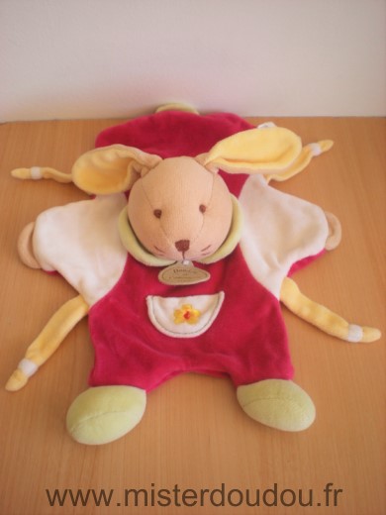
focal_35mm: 38
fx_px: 565
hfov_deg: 37.7
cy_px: 258
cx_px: 193
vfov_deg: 49.0
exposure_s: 1/62.1
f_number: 3.1
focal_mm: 6.3
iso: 111
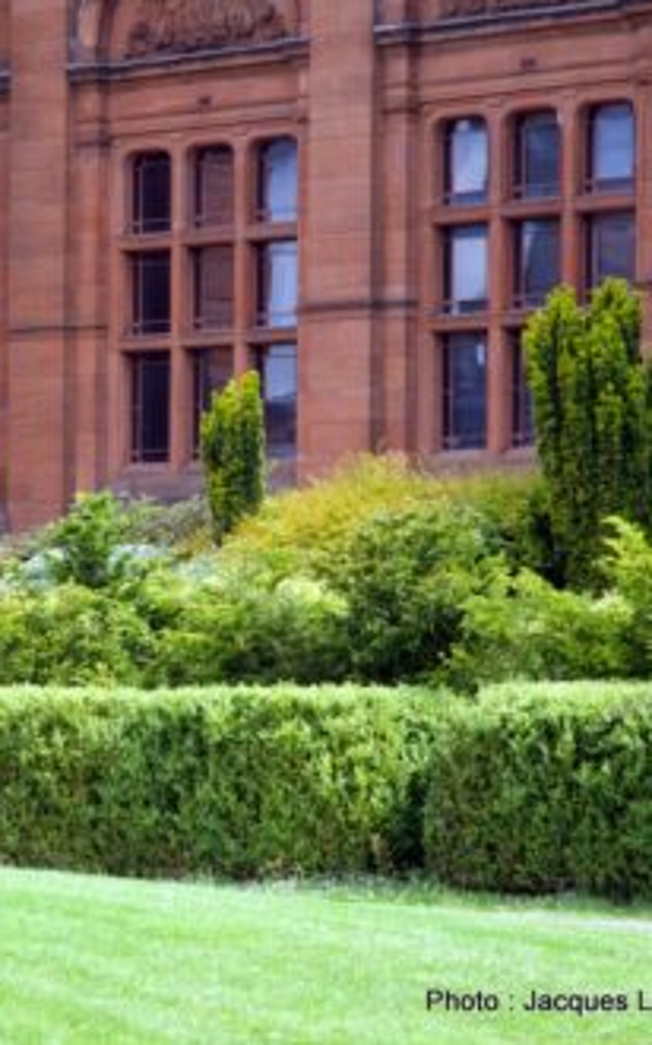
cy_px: 521
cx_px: 152
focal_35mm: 162
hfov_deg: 8.1
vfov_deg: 12.9
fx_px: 4610
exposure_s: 1/160
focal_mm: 70
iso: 100
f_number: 4.5
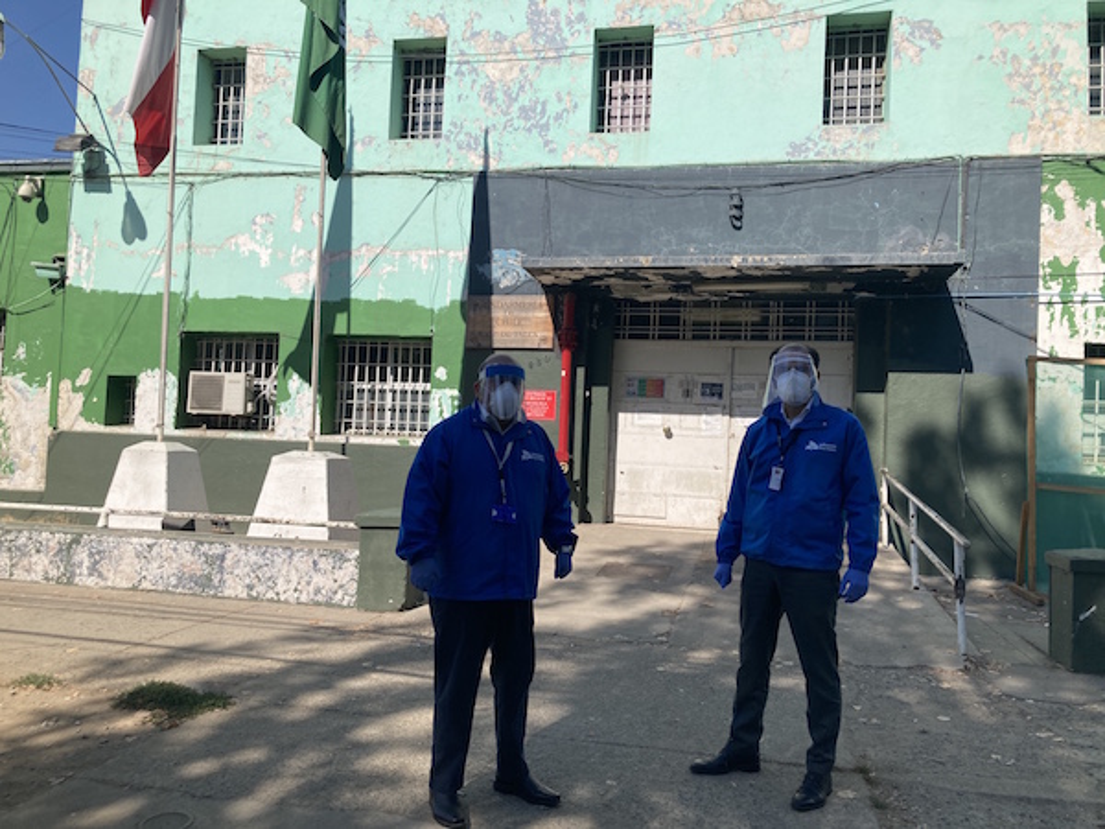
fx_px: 894
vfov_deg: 49.7
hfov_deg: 63.4
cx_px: 552
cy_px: 414
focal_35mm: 28
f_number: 1.8
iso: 25
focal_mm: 3.99
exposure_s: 1/3003
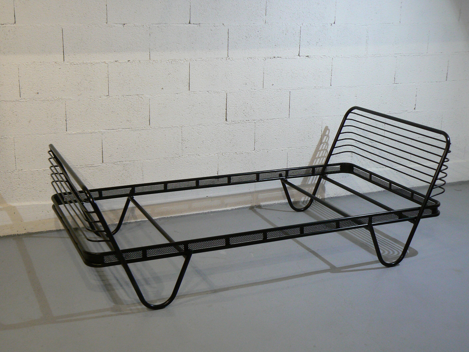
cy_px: 176
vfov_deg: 28.6
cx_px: 234
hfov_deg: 37.5
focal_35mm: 51
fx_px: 691
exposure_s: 1/30
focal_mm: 8.6
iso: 160
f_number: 2.8
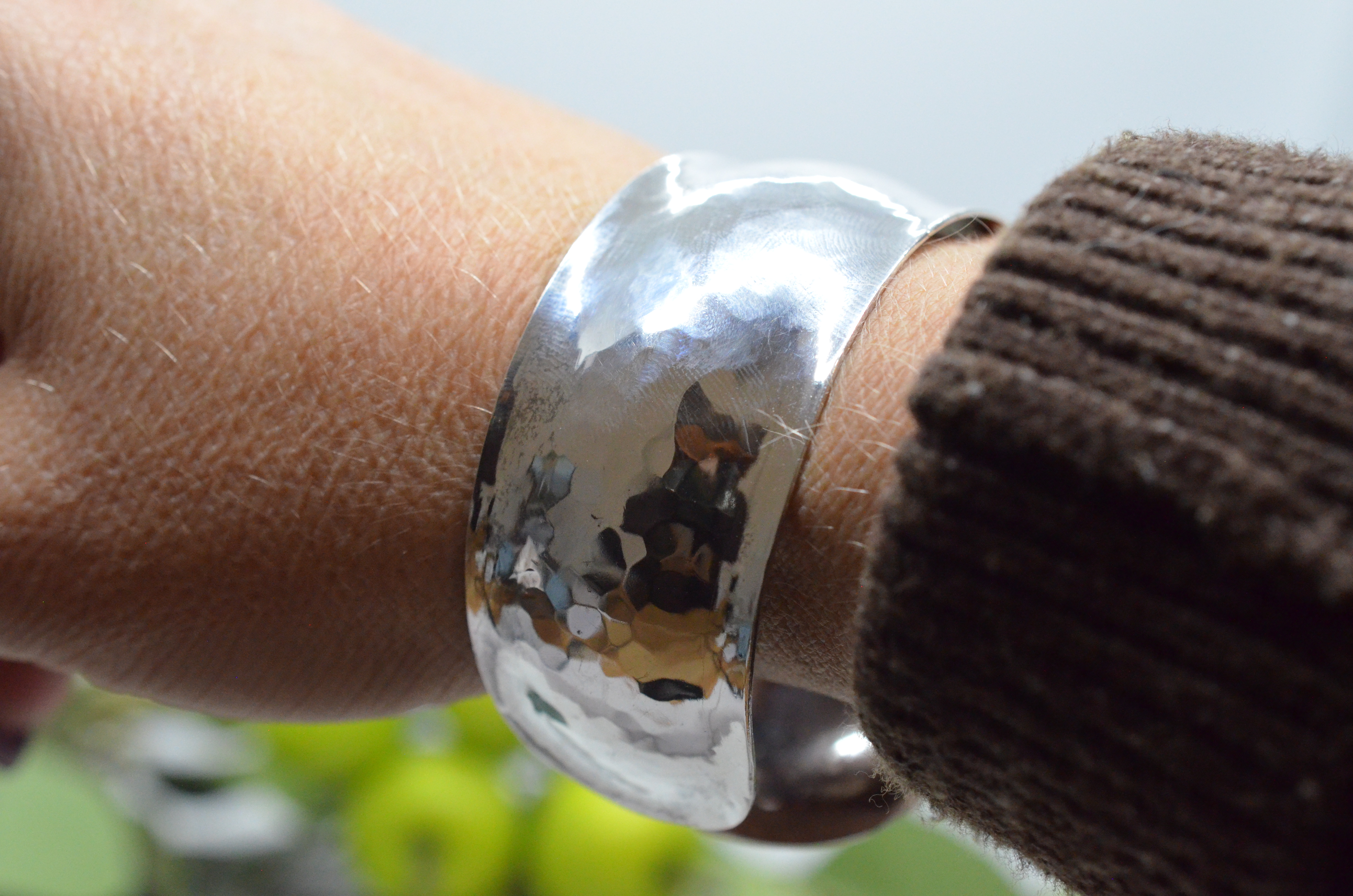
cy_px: 448
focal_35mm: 60
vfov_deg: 22.5
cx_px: 676
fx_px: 2250
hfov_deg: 33.5
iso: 4000
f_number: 6.3
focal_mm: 40
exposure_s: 1/1000
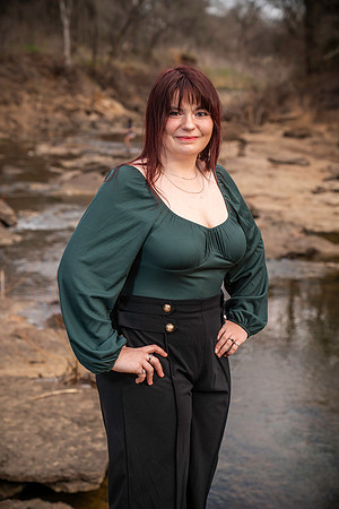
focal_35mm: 70
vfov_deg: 28.8
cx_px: 170
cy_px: 254
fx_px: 989
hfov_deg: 19.5
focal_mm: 70
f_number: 4
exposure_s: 1/200
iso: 100
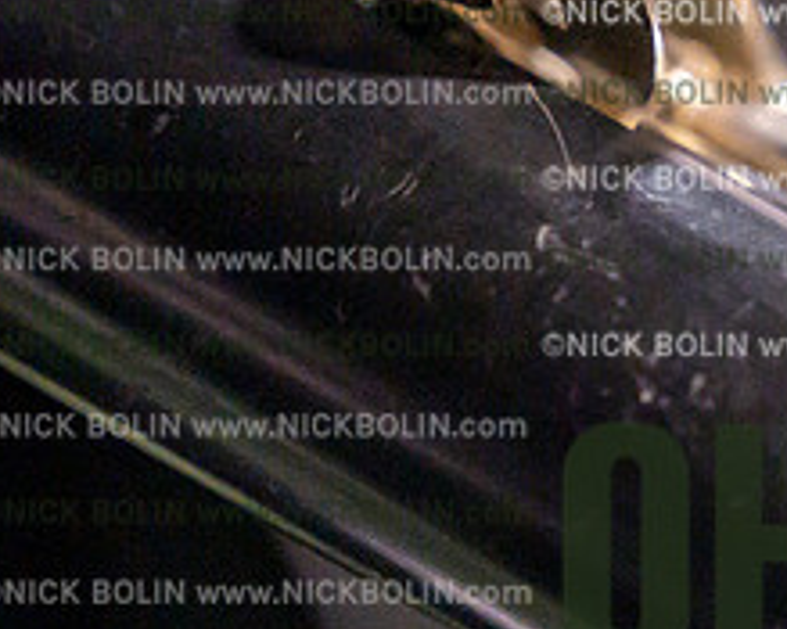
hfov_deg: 11.0
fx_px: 4051
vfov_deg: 8.8
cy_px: 593
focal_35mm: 174
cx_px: 816
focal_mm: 70
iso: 32000
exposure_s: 1/640
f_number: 4
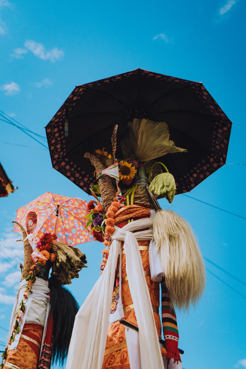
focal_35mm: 49
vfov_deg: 40.3
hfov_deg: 27.5
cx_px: 123
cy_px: 184
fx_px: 502
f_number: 4.5
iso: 1250
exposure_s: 1/1000
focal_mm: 49
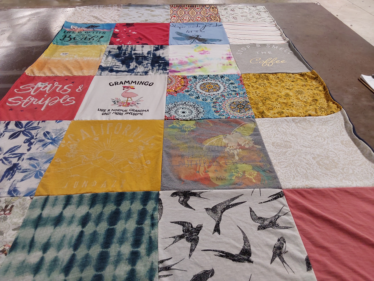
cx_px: 187
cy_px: 140
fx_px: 303
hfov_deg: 63.4
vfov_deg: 49.7
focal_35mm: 28
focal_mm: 2.91
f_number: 1.9
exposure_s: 1/60
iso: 80
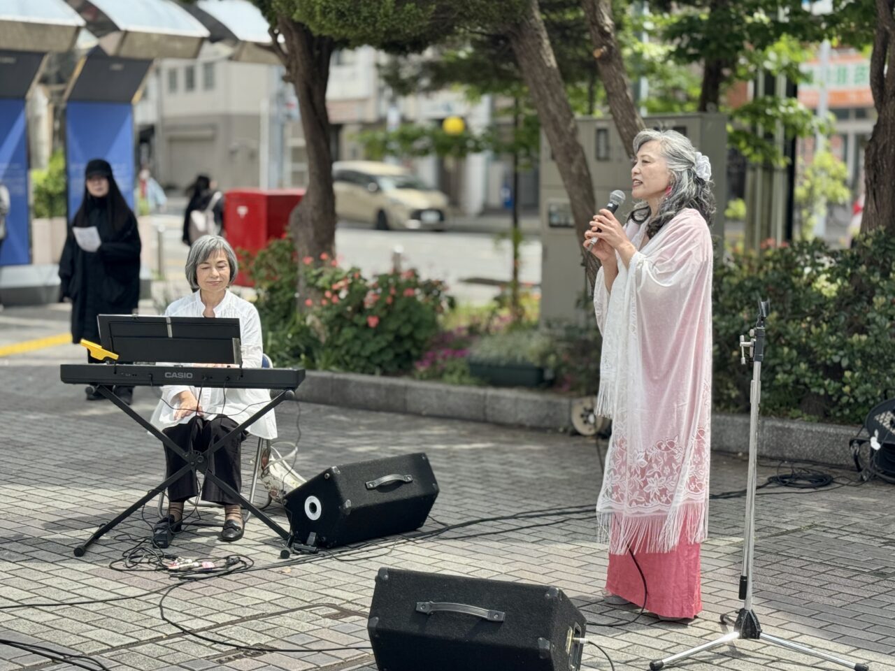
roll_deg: -0.3
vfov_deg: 30.3
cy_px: 336
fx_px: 1241
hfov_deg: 39.7
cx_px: 448
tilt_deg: -6.1
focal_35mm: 48
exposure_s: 1/939
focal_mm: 6.76
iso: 64
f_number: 1.78
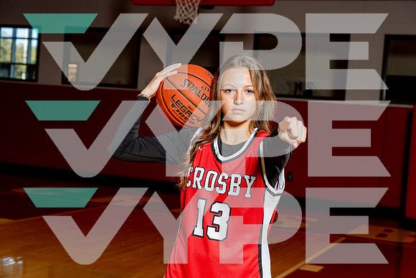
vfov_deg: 22.3
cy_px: 139
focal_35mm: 61
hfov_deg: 32.9
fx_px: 705
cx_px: 208
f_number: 5.6
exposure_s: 1/250
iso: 400
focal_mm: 61
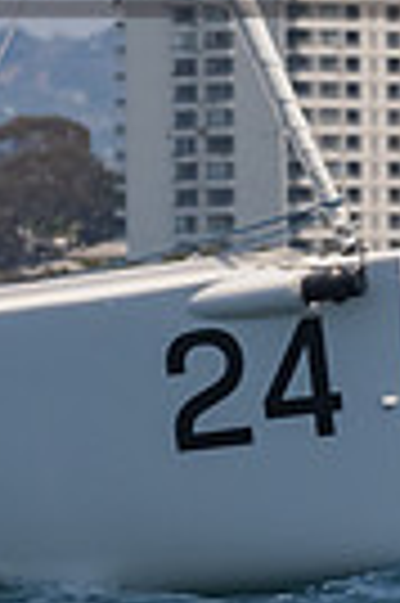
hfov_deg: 1.2
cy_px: 112
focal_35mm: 1134
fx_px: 18948
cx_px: -872
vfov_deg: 1.8
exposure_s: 1/1000
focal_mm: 175
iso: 640
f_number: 14
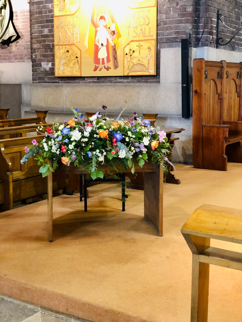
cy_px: 161
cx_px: 121
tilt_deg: -7.5
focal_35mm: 52
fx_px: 485
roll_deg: +0.9
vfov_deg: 36.8
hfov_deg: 28.0
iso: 160
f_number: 2.4
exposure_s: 1/8
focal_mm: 6
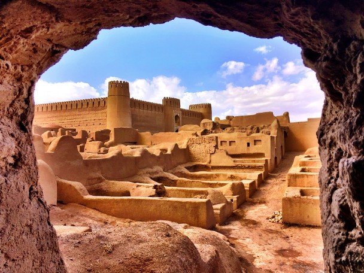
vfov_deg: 48.2
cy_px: 136
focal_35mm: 29
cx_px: 182
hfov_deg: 61.7
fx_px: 305
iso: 25
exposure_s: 1/3846
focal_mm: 4.15
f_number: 2.2
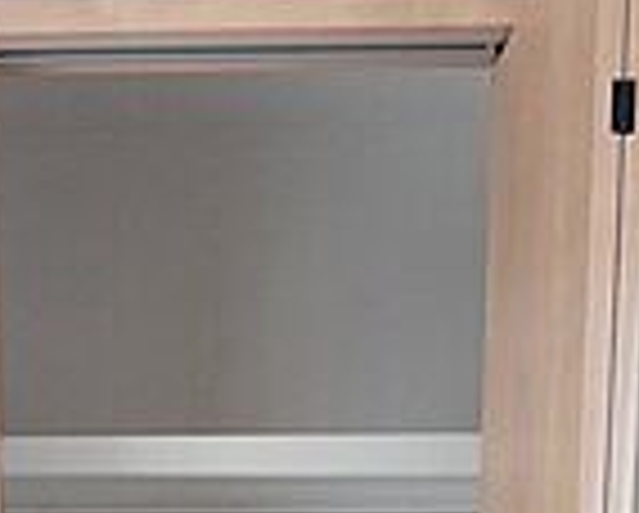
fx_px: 1079
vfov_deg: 19.9
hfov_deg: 32.9
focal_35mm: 57
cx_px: 256
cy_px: 914
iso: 64
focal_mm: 1.74
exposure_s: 1/60
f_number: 2.2
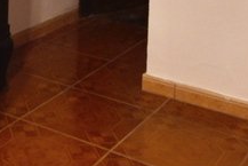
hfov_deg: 23.5
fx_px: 572
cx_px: 7
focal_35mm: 83
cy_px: -135
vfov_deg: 14.5
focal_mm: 10
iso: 100
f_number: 4.5
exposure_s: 1/20
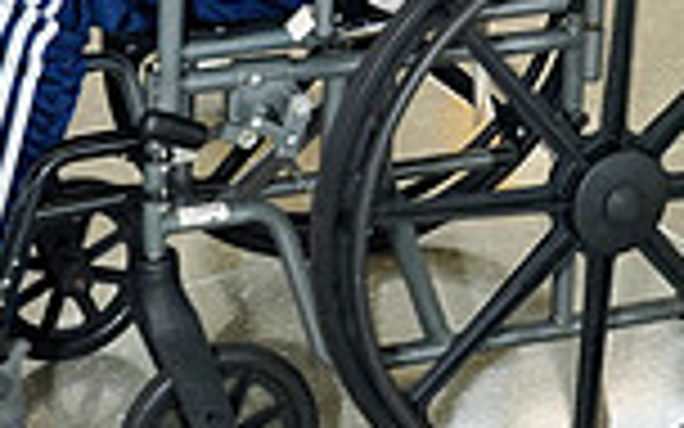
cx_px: 500
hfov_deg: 13.5
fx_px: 2871
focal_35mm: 154
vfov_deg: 8.0
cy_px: -514
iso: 1250
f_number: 5
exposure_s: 1/80
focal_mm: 34
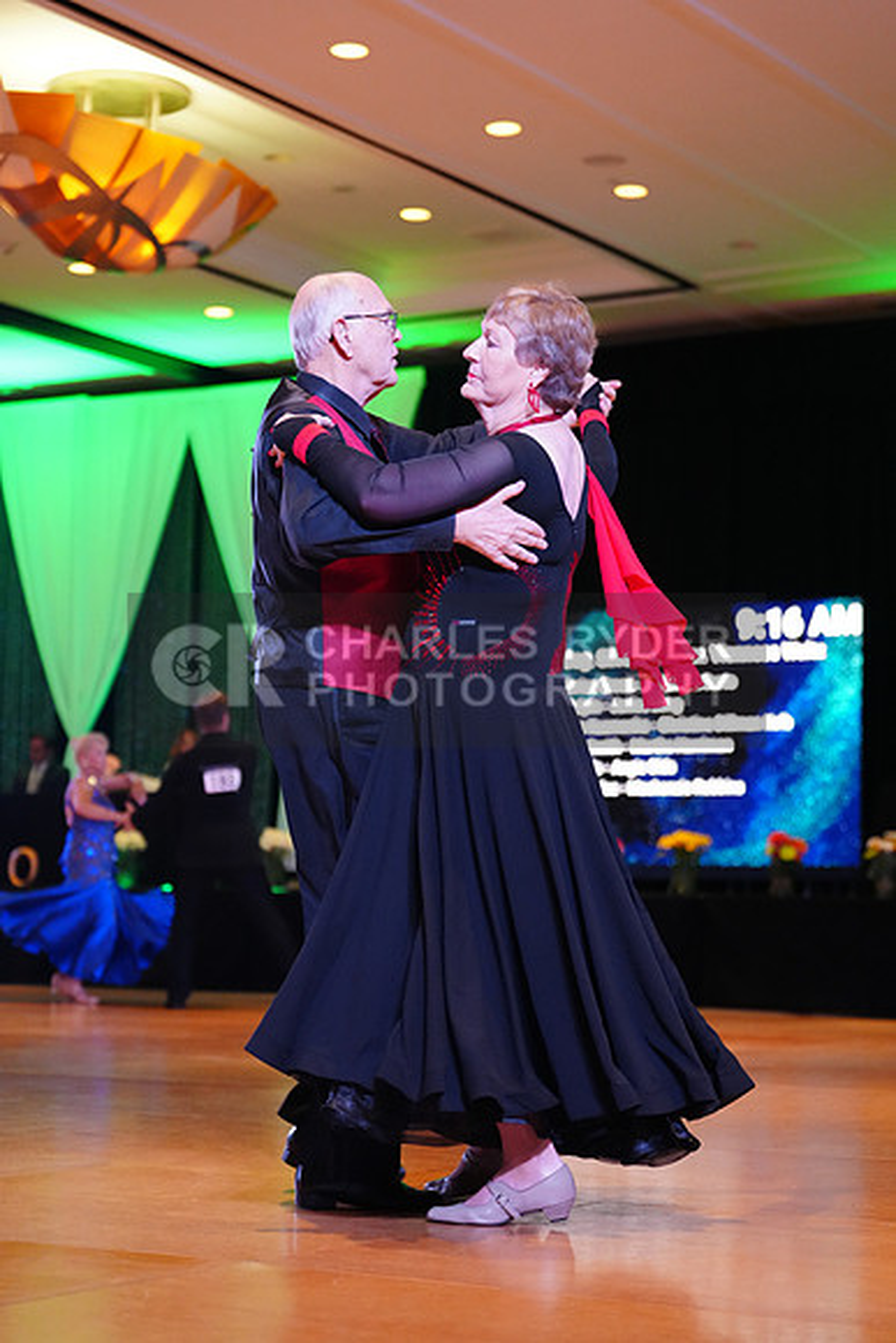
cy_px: 672
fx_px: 2612
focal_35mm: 70
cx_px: 448
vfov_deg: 28.8
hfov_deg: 19.5
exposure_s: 1/500
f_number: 2.8
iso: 5000
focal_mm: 70
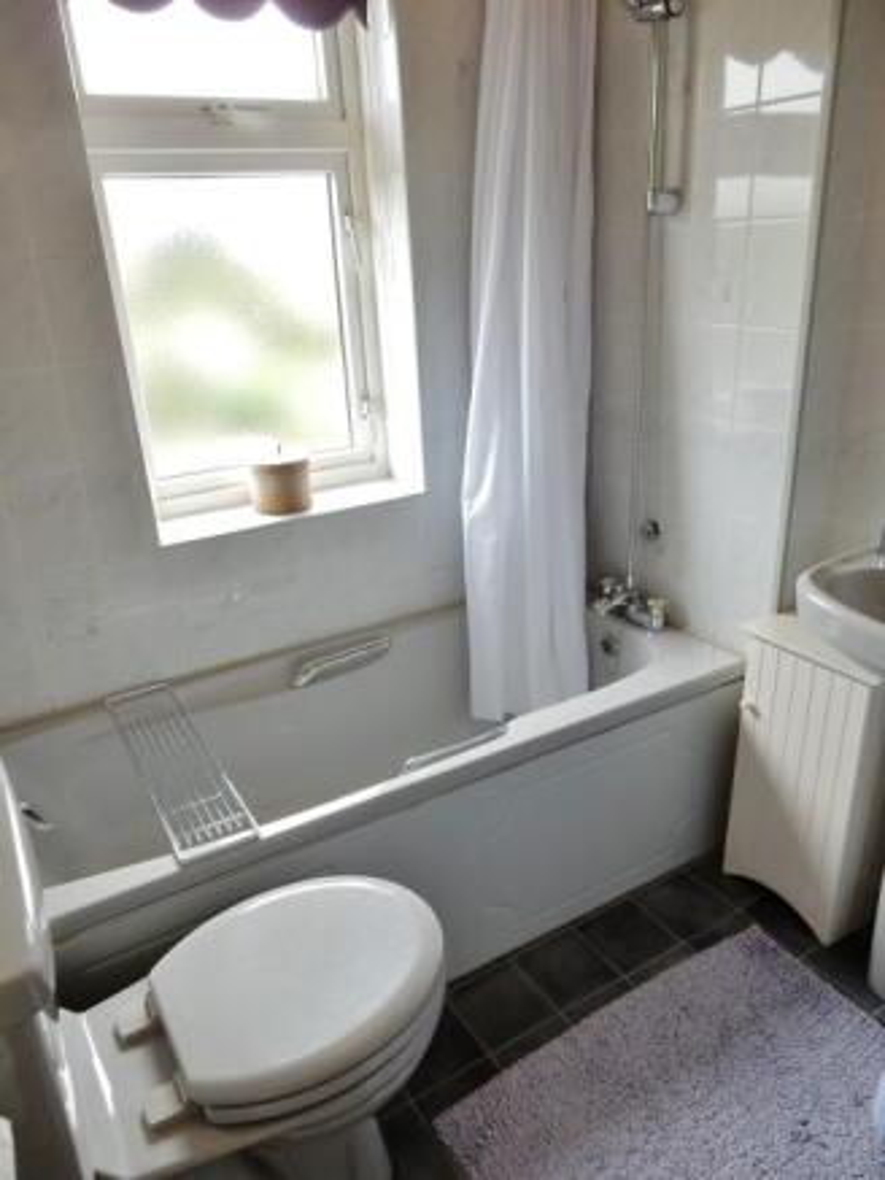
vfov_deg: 69.4
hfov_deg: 54.9
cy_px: 590
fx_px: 852
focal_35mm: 25
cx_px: 442
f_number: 3.7
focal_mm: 4.5
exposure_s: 1/30
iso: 125
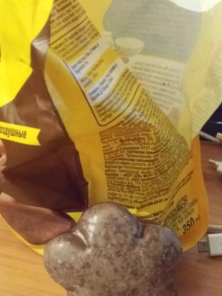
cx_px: 89
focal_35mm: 48
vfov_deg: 39.2
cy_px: 194
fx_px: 410
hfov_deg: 30.2
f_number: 2.2
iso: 640
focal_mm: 3.3
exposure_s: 1/17
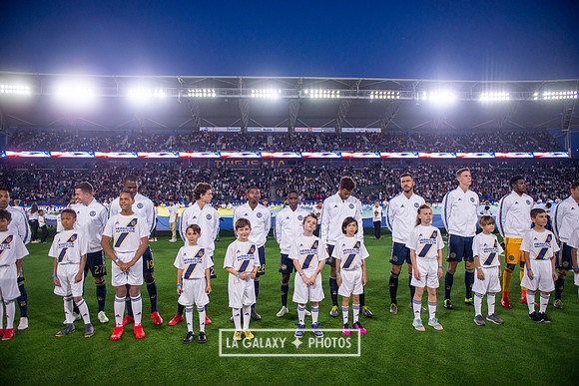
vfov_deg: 53.2
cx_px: 290
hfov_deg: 73.7
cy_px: 193
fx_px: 386
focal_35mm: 24
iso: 640
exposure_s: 1/1600
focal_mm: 24
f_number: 2.8
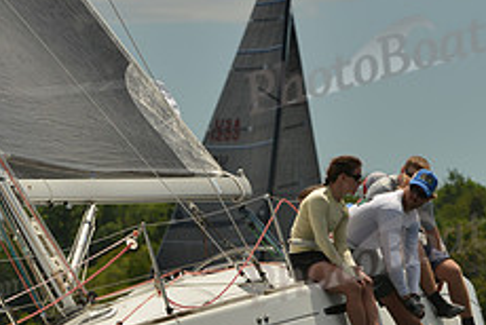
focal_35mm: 630
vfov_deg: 2.2
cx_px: 137
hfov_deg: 3.3
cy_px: 394
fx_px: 8516
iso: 200
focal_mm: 250
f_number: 8
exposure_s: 1/1000
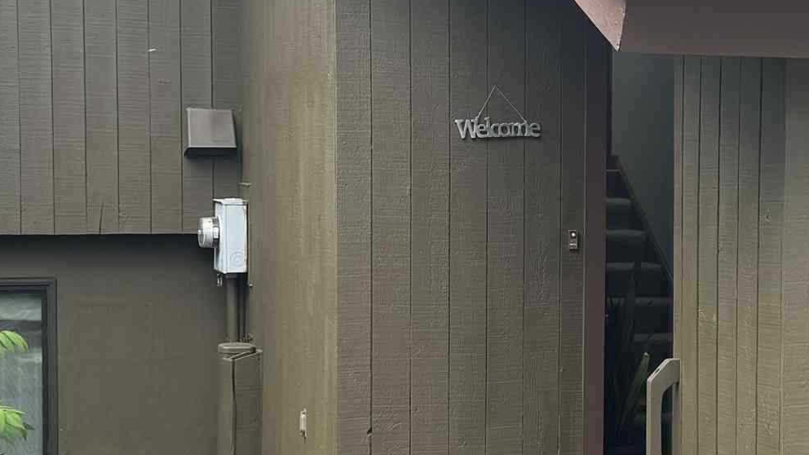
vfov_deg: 14.9
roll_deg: -0.9
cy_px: 281
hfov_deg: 25.8
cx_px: 641
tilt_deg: -4.1
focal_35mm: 81
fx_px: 1738
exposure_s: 1/598
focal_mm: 6.76
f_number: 1.78
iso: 80
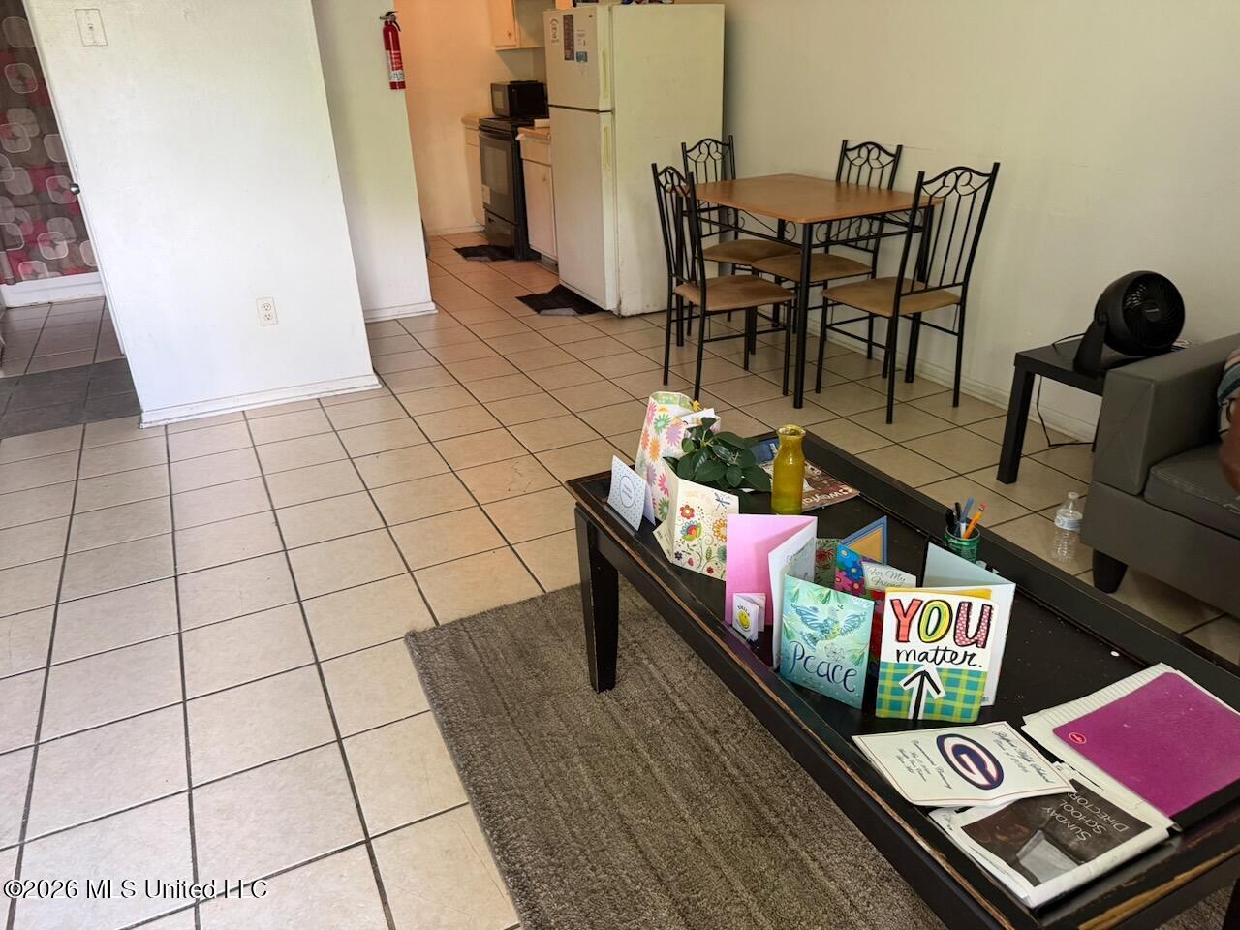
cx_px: 620
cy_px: 465
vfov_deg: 56.8
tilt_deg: -24.0
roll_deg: +2.2
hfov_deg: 71.6
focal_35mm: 24
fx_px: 860
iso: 320
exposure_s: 1/60
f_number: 1.78
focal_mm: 6.76
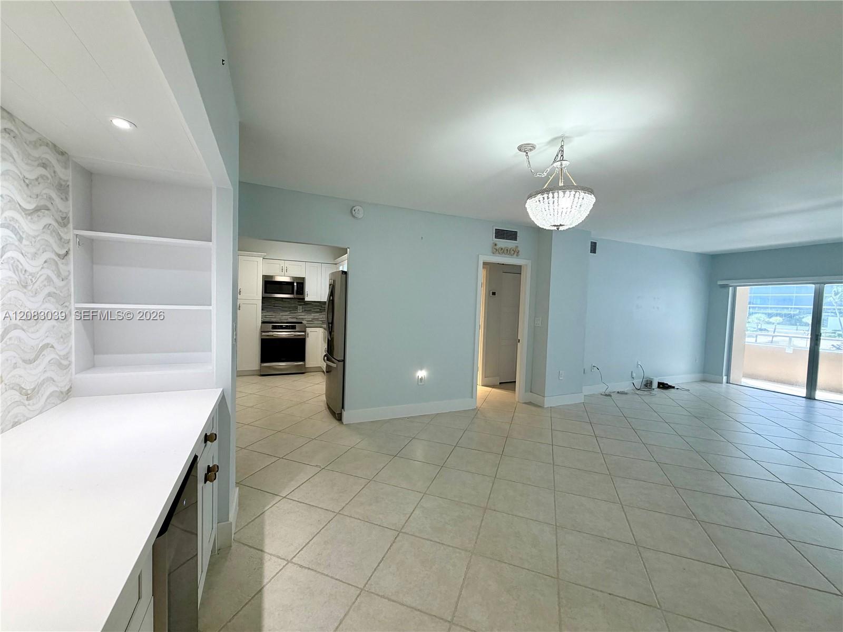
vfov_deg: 85.7
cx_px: 422
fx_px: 341
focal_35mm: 14
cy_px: 316
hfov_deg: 102.1
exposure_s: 1/120
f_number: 2.2
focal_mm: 2.22
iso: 160
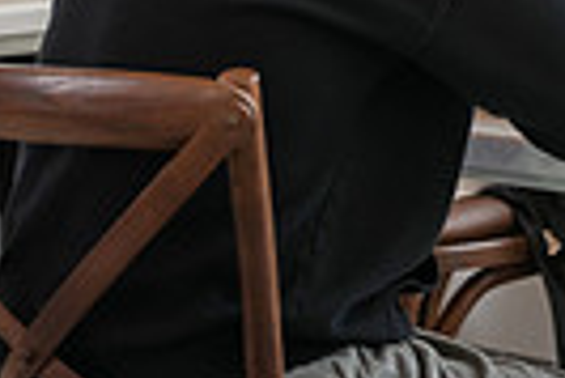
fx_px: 6159
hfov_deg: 5.2
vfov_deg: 3.5
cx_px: 748
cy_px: -181
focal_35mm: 392
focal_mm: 90
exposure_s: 1/200
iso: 400
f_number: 3.5
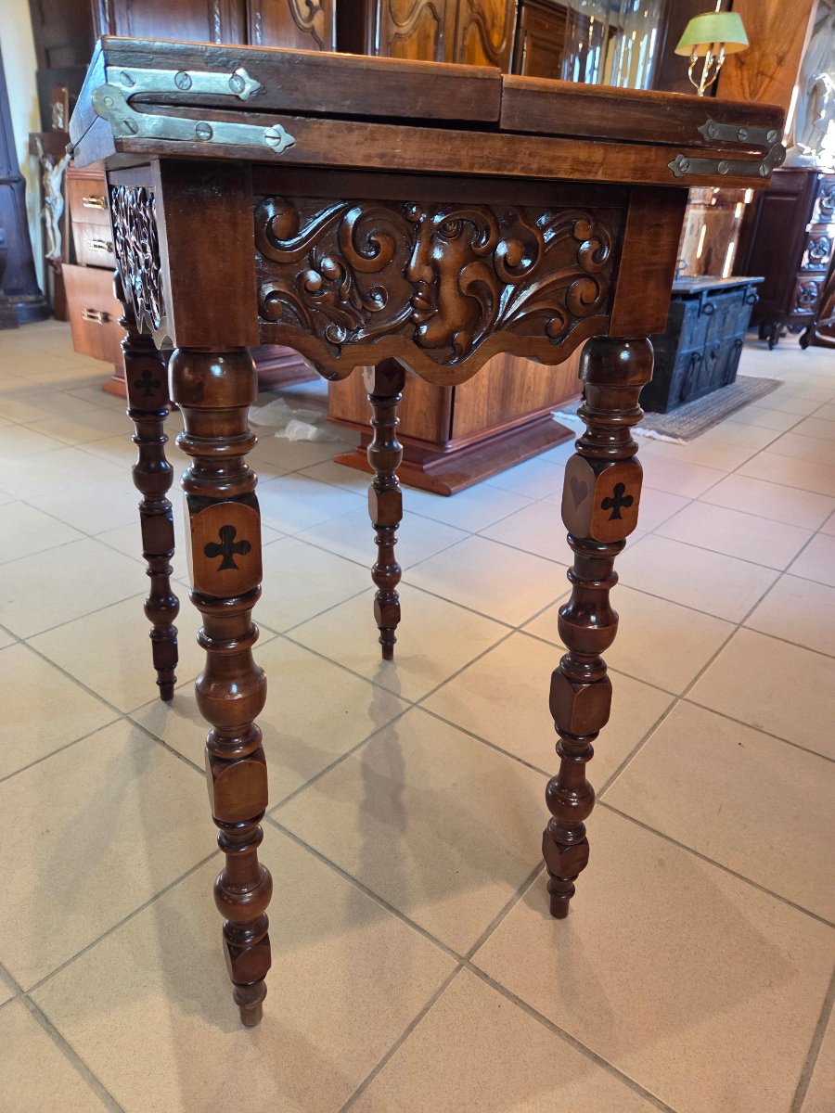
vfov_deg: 73.9
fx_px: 740
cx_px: 418
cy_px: 556
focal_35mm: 23
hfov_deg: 58.9
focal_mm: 5.4
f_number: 1.8
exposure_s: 1/100
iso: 400
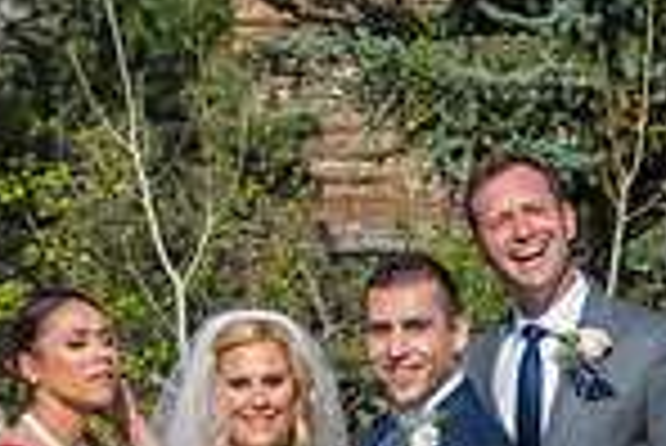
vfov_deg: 9.3
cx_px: 470
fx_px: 2704
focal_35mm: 146
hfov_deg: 14.0
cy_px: 572
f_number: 5
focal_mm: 28
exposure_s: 1/400
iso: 50
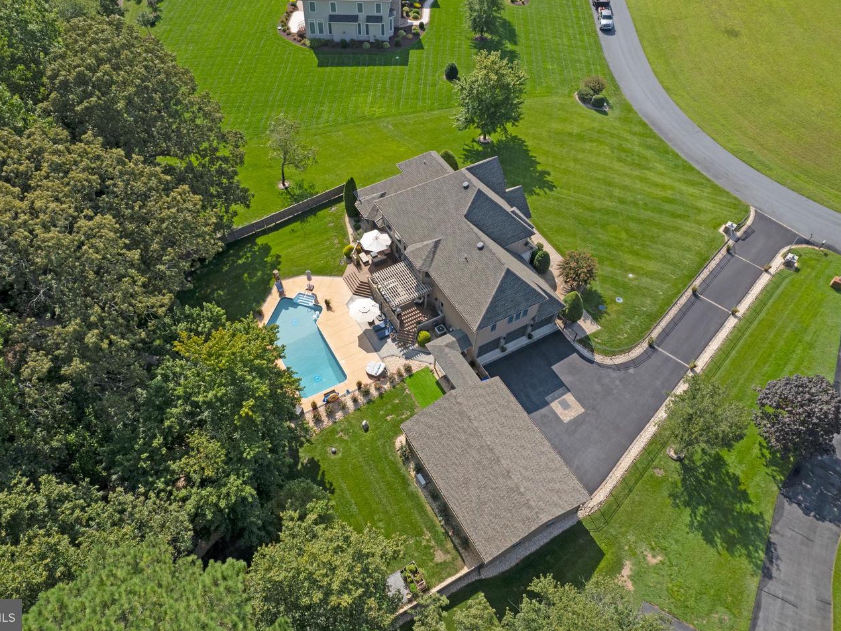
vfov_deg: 56.8
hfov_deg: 71.5
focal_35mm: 24
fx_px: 583
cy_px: 315
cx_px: 396
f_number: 2.8
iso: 100
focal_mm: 8.38
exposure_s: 1/320
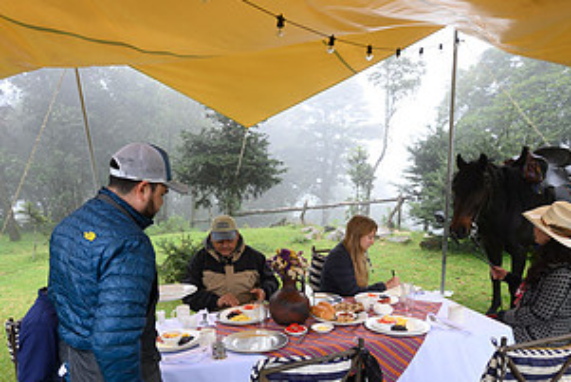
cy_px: 277
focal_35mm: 27
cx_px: 231
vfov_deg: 46.6
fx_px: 428
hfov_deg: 66.8
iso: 250
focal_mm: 14
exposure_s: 1/160
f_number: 4
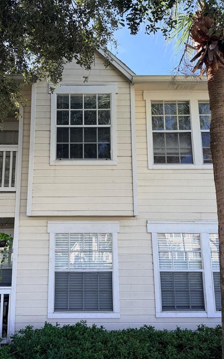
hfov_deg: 37.0
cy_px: 179
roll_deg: +0.3
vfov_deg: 56.7
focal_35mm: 34
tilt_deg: +14.4
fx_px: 332
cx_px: 82
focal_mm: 6.76
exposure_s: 1/1106
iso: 100
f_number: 1.78
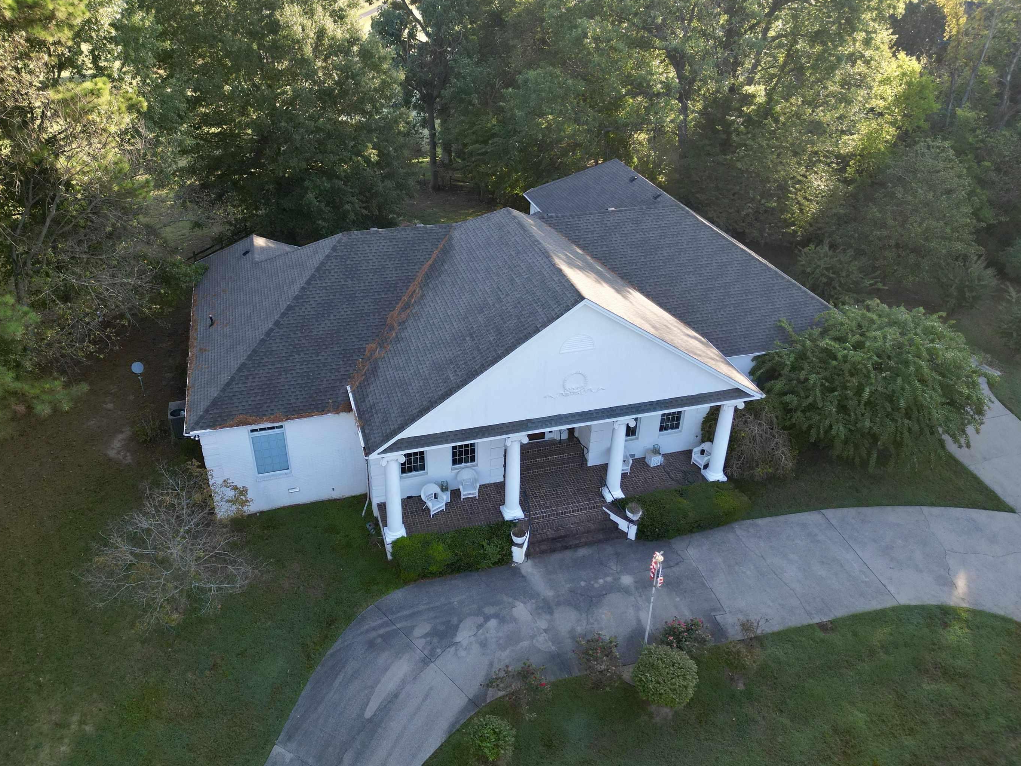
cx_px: 503
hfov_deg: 65.3
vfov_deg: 51.4
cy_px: 384
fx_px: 796
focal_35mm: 27
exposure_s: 1/500
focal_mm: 6.72
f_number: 1.7
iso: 110
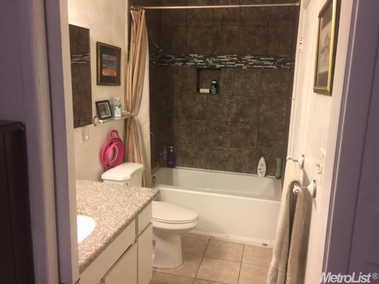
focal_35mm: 29
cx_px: 190
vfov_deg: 48.2
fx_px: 318
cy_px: 142
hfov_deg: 61.7
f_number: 2.2
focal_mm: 4.15
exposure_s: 1/30
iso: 64
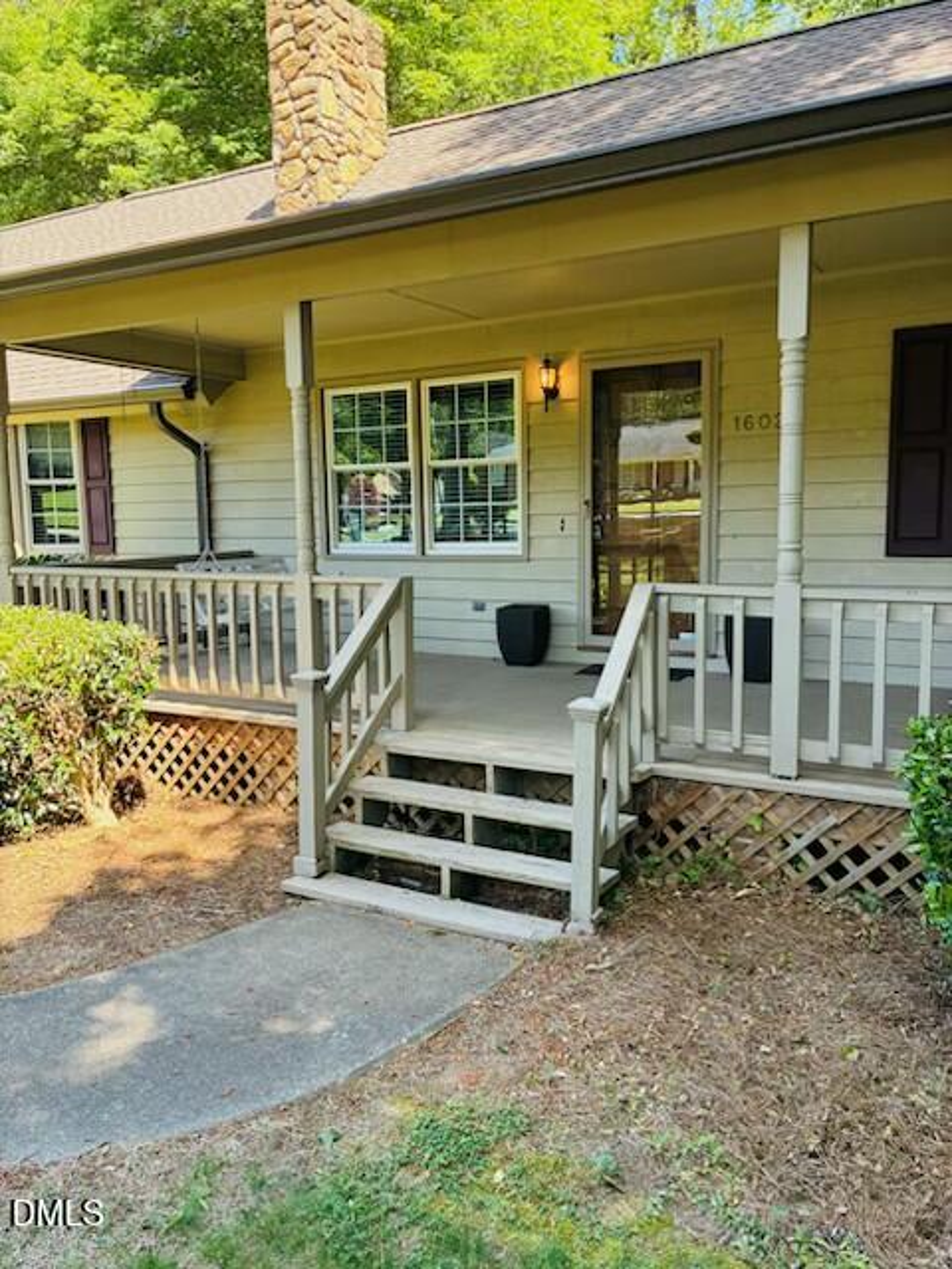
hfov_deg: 53.1
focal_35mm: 26
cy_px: 634
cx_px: 476
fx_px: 953
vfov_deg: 67.3
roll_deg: +1.7
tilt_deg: -4.5
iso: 64
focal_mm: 4.2
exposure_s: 1/206
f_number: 1.64
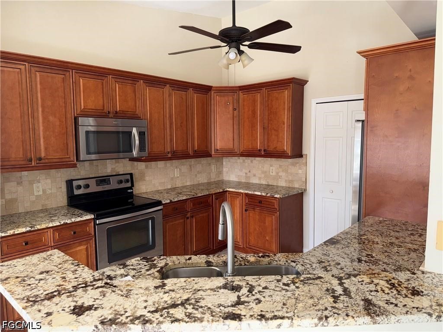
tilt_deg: -5.5
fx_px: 307
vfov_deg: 56.8
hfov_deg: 71.6
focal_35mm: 24
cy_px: 166
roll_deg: +0.7
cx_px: 222
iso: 80
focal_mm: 6.76
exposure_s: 1/39
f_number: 1.78
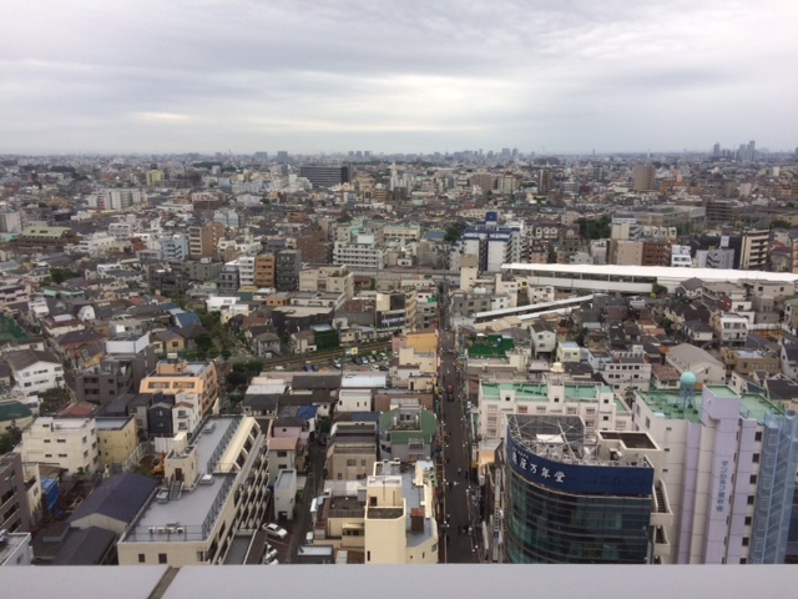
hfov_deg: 61.7
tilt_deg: -12.8
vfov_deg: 48.2
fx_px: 669
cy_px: 300
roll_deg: +0.7
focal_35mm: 29
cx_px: 399
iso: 32
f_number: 2.2
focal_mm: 4.15
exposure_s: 1/446
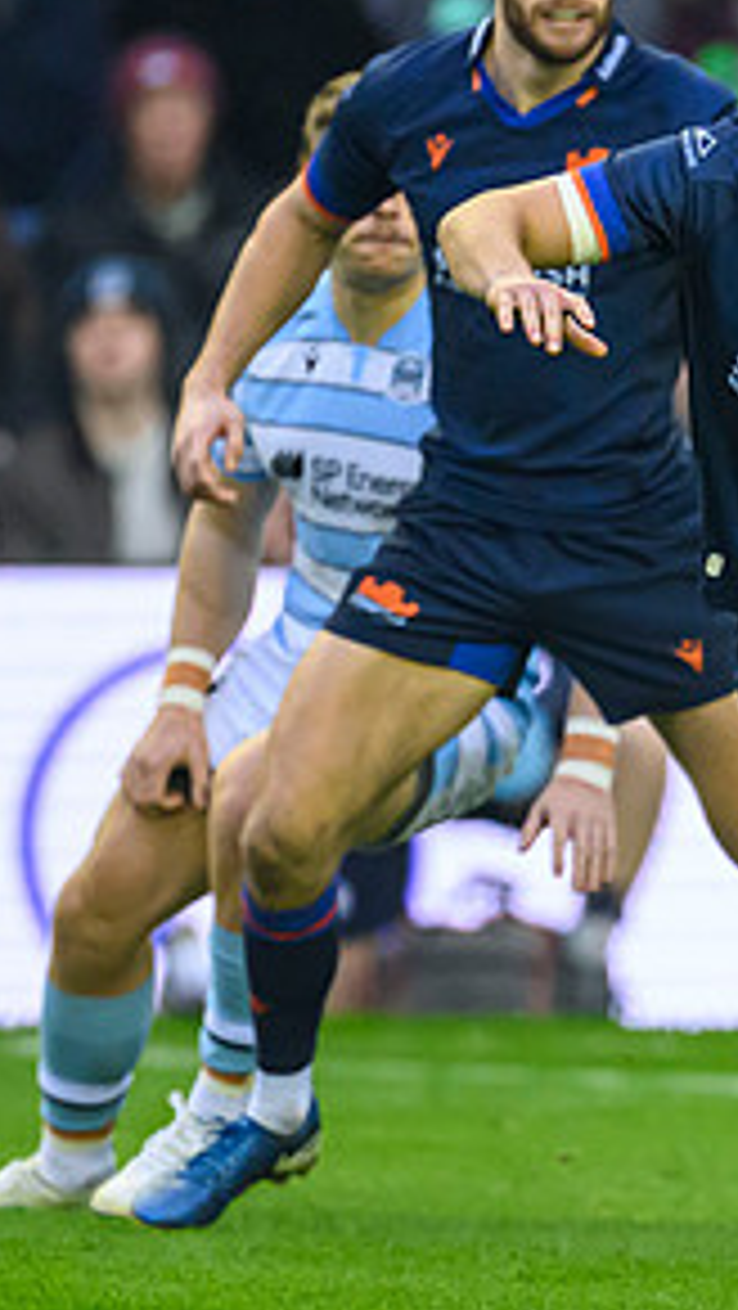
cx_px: 1528
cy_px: 808
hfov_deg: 0.8
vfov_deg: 1.5
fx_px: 49989
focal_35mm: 1439
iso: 4000
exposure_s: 1/1600
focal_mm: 400
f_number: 3.2
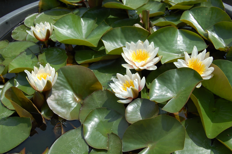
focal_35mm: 39
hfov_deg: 49.6
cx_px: 116
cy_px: 77
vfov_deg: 34.1
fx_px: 251
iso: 200
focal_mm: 26
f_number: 10
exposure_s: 1/400
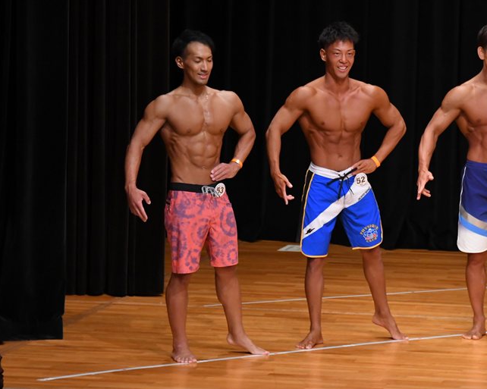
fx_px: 4408
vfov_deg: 5.1
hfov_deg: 6.3
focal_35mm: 306
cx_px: 277
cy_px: 195
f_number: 5.6
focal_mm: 180
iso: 4000
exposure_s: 1/400
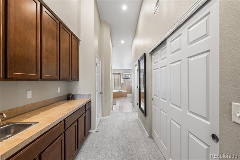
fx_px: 110
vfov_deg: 72.0
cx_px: 120
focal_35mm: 16
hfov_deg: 95.0
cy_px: 80
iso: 500
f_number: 8
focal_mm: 16.5
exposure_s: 1/13
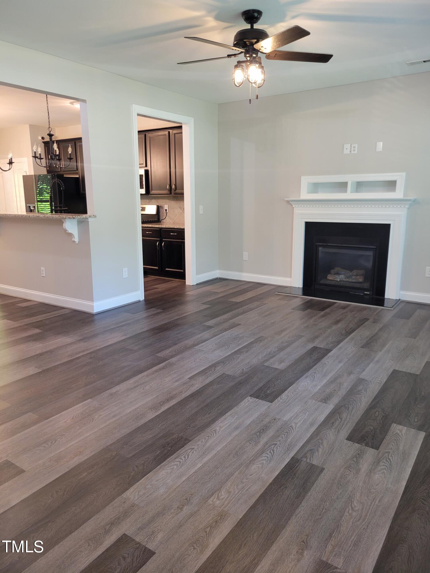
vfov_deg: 67.3
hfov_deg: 53.1
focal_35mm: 26
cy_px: 286
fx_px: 431
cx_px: 215
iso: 200
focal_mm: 5.4
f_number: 1.8
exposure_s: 1/40
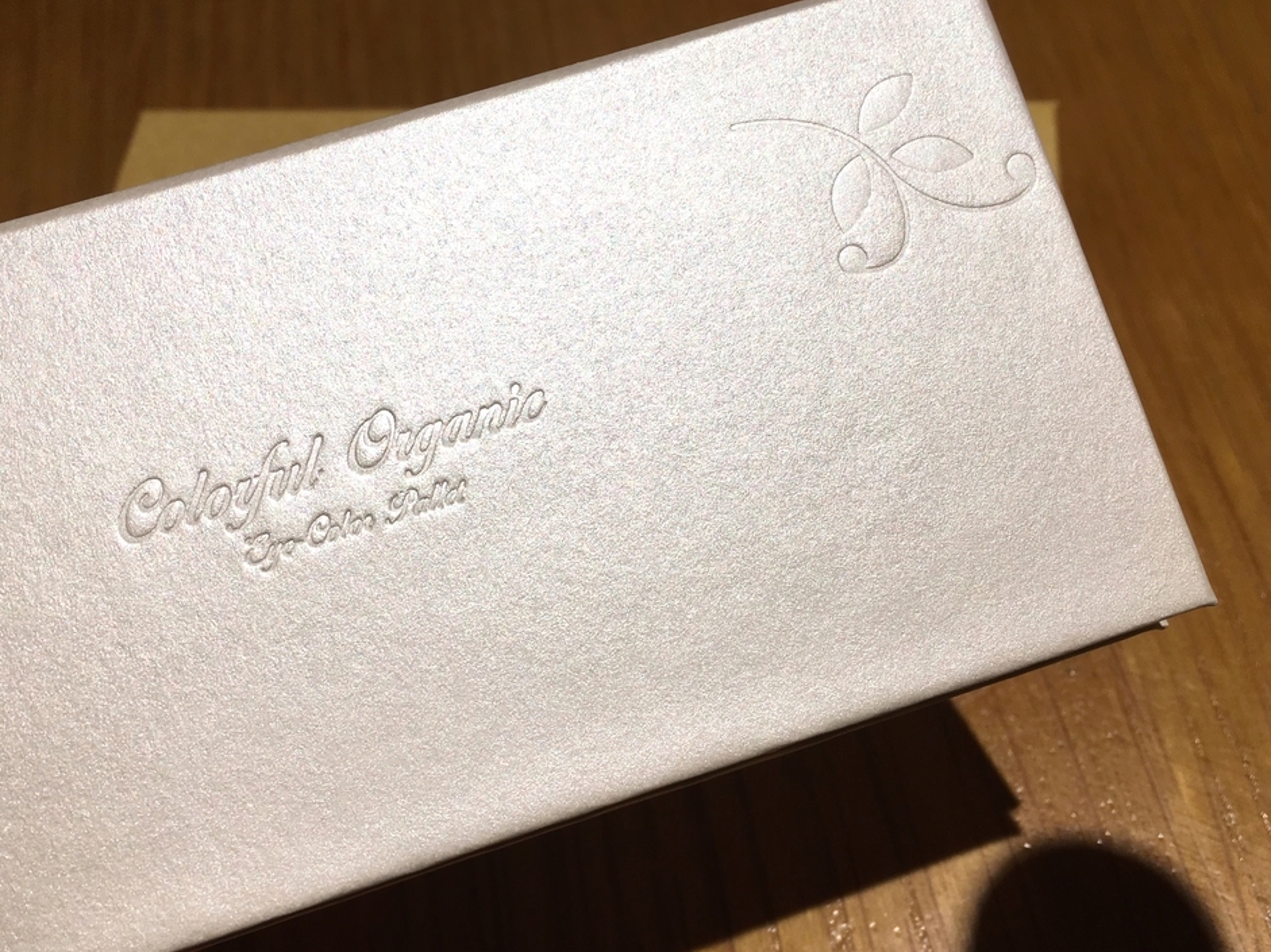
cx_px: 513
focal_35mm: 37
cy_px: 531
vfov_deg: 38.6
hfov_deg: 49.9
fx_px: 1358
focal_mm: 4.15
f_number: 2.2
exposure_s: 1/120
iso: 25
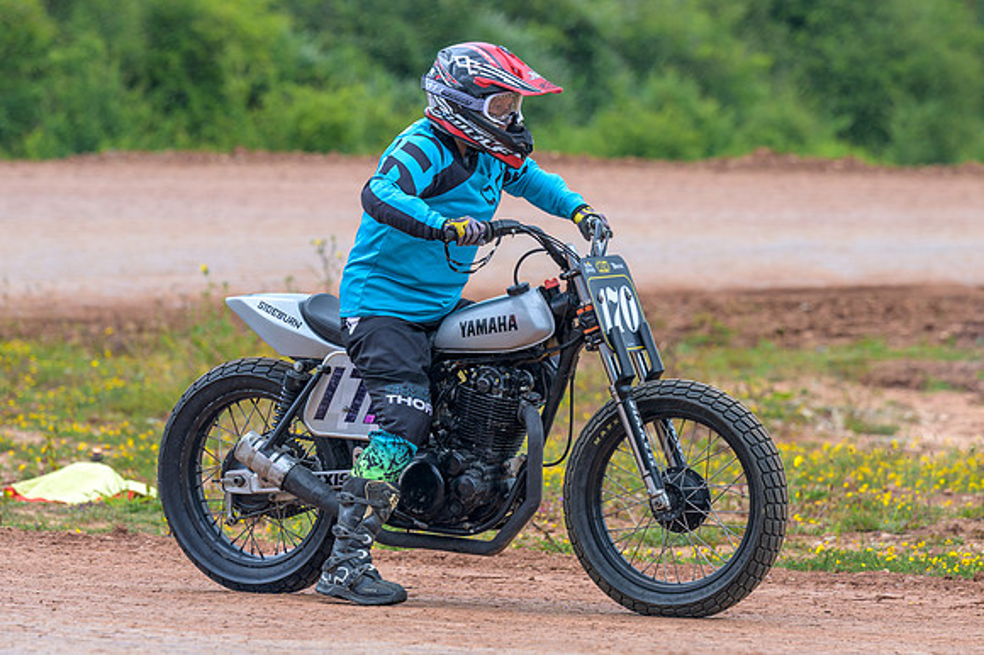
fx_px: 6337
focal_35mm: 232
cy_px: 328
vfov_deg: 5.9
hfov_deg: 8.9
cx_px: 492
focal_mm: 155
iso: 110
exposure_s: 1/250
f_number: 4
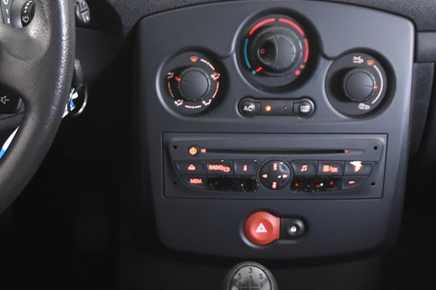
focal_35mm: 112
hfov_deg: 18.3
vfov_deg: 12.2
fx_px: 1356
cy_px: 142
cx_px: 177
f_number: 3
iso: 2000
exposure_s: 1/30
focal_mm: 22
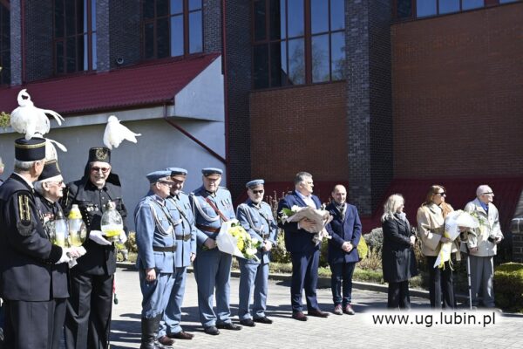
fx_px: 654
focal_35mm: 45
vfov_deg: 29.9
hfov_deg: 43.6
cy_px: 174
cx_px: 262
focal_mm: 30
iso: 125
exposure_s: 1/250
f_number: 5.6
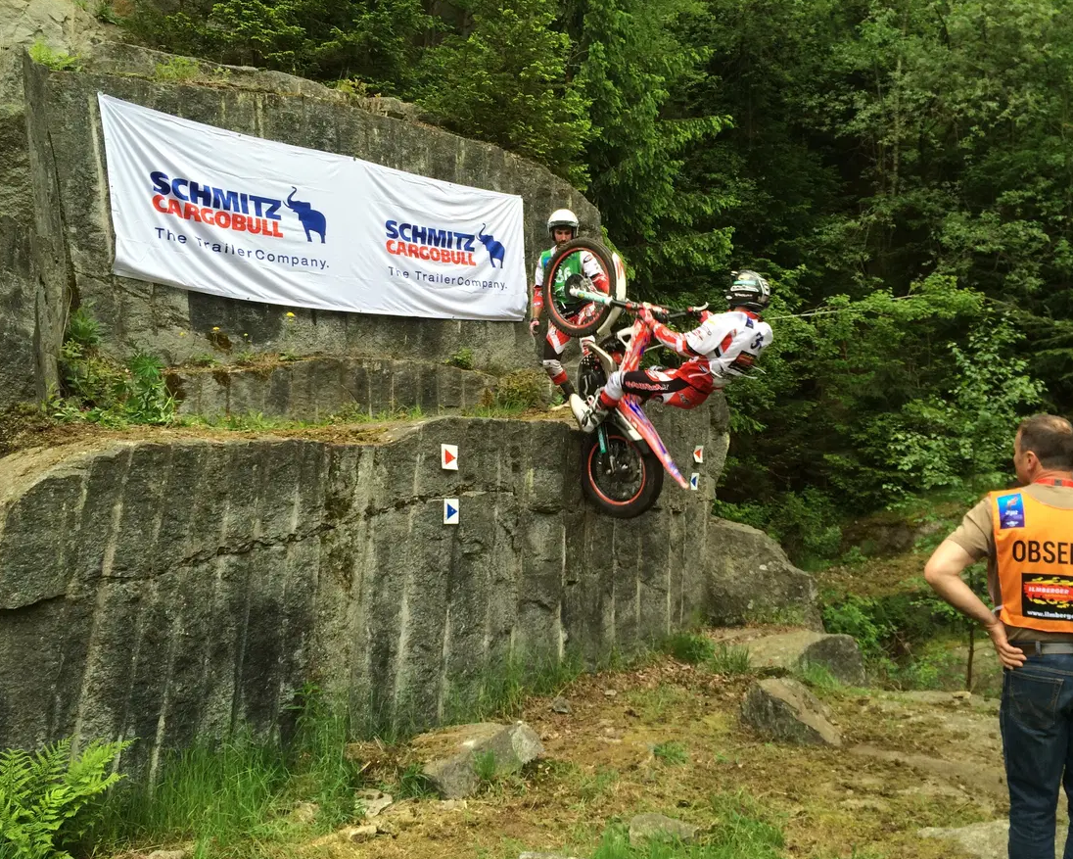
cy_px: 429
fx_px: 985
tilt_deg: +8.5
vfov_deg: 47.1
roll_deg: +1.8
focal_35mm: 31
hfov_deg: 57.1
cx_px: 569
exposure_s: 1/295
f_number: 2.2
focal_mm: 4.15
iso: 32
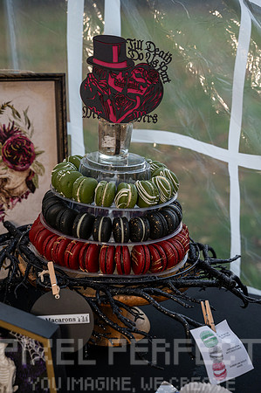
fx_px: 621
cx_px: 130
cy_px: 196
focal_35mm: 57
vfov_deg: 35.1
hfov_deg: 23.7
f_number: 4
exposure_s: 1/200
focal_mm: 57
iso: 360
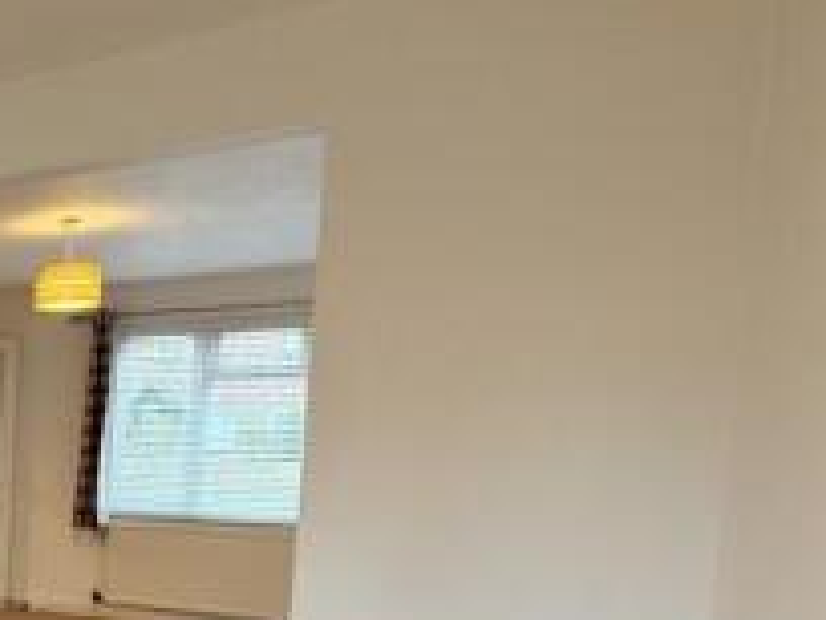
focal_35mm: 40
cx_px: -350
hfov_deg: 30.8
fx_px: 954
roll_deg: -1.0
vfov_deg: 34.5
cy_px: 525
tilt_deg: -4.9
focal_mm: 2.22
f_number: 2.2
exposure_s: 1/99
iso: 250
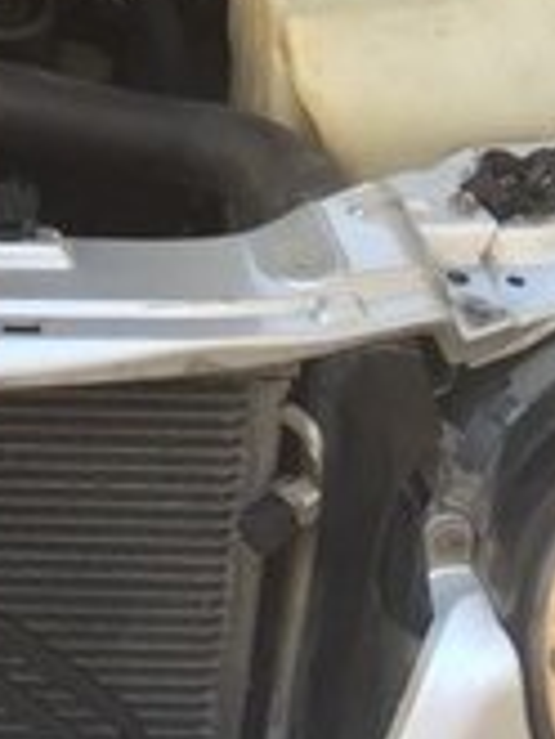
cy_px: -320
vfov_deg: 15.8
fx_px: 2477
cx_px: -452
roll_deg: -0.5
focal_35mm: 116
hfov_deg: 11.8
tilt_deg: -23.8
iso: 50
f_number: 2.2
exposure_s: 1/100
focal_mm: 4.15
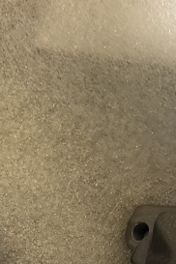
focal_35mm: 86
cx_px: 108
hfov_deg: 15.9
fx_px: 631
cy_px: 270
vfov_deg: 22.6
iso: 50
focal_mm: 3.99
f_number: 1.8
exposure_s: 1/17
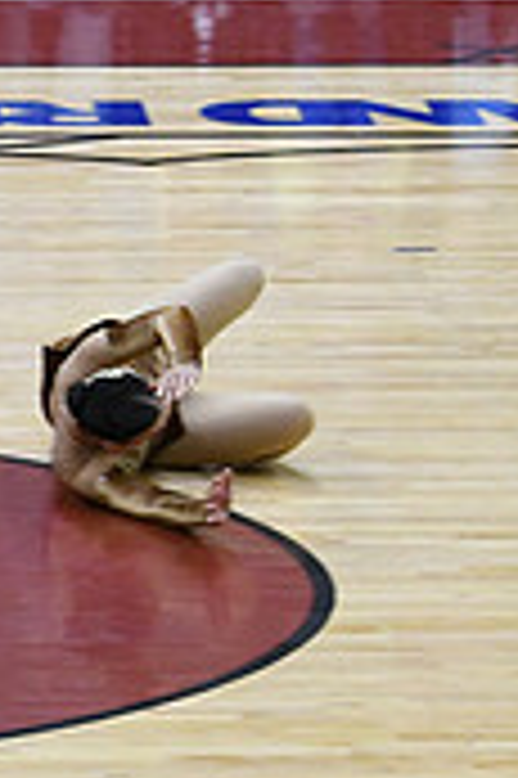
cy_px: 596
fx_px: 7612
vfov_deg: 5.9
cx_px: -757
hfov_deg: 3.8
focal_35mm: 352
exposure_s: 1/400
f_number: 4
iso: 5000
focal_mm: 70
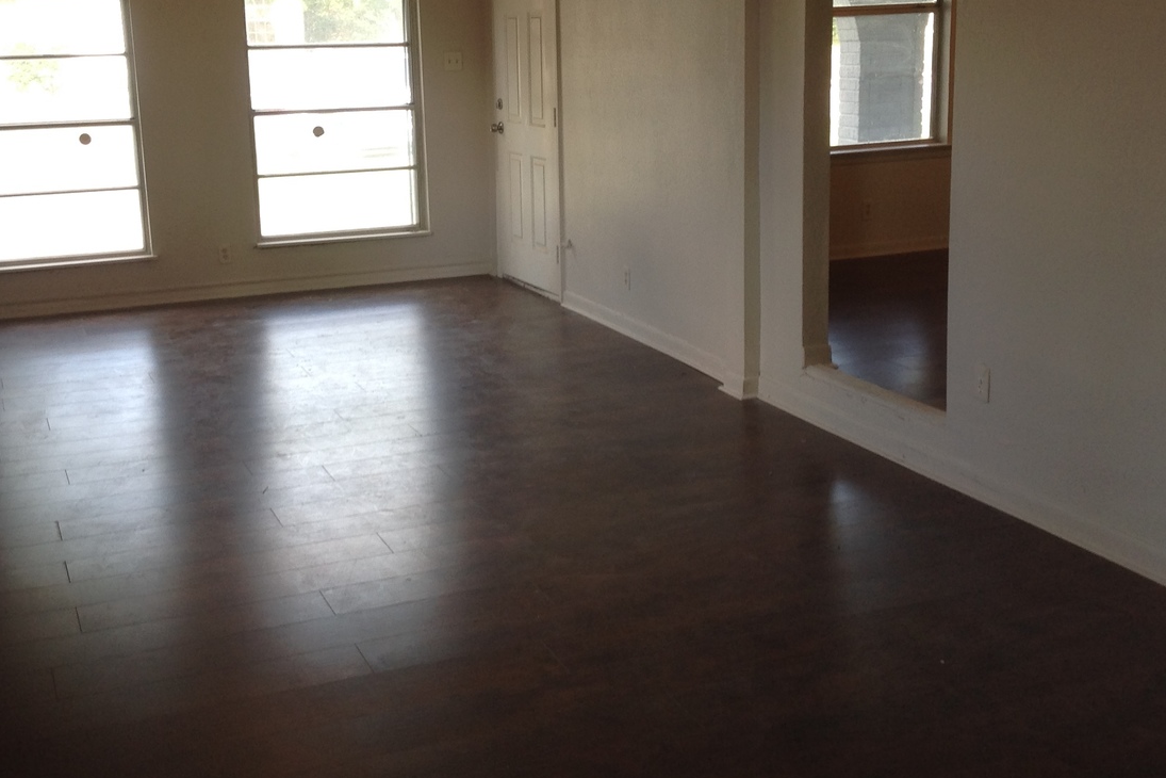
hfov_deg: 41.1
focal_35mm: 48
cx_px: 546
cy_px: 294
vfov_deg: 28.0
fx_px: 1555
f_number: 2.4
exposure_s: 1/40
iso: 50
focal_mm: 4.28
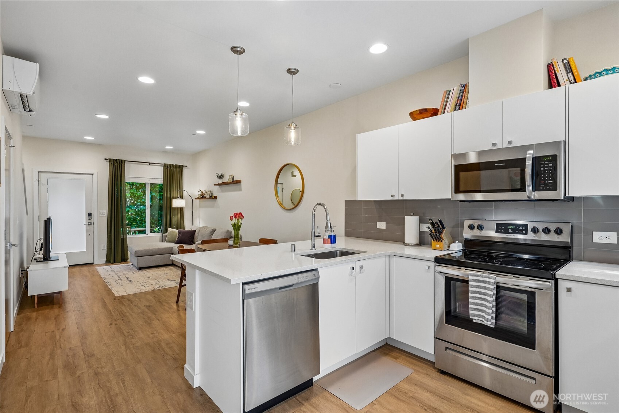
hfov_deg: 93.3
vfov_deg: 70.4
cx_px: 310
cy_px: 206
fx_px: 292
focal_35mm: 17
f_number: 8
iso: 400
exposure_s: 1/15
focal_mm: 17
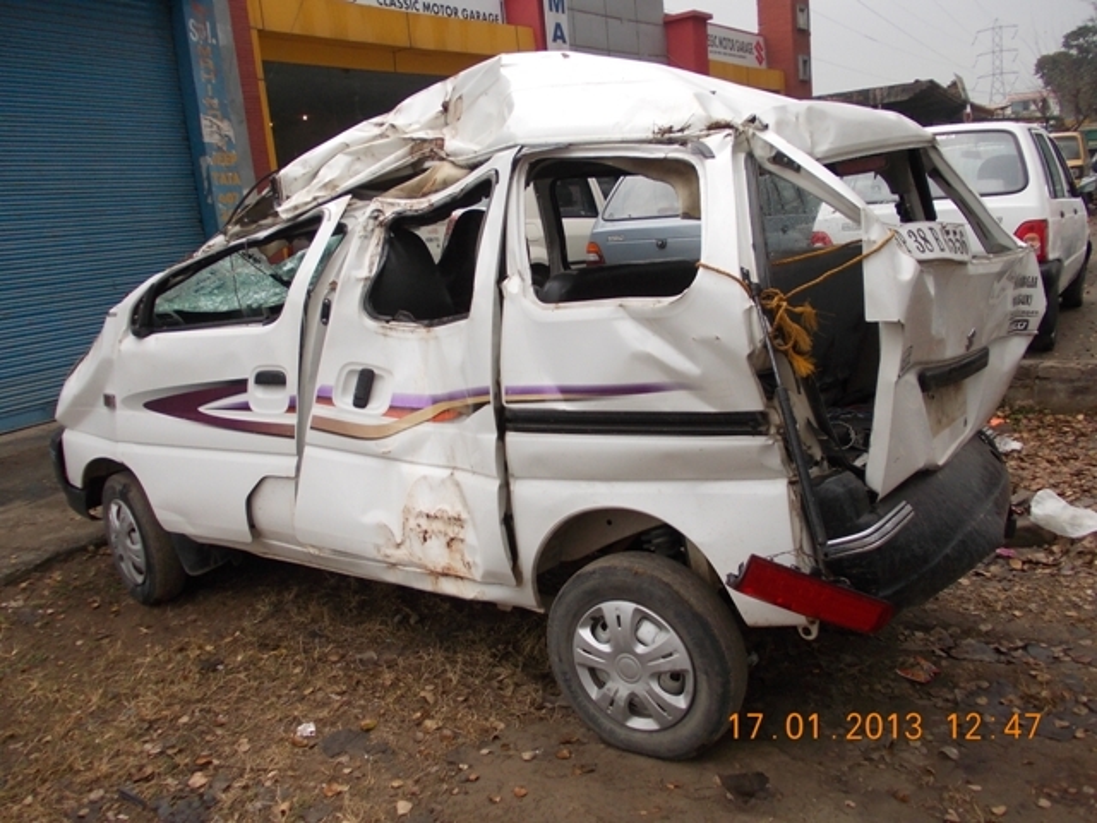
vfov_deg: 49.7
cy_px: 412
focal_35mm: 28
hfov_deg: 63.4
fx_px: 887
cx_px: 548
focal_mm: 4
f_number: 2.7
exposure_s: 1/250
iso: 80
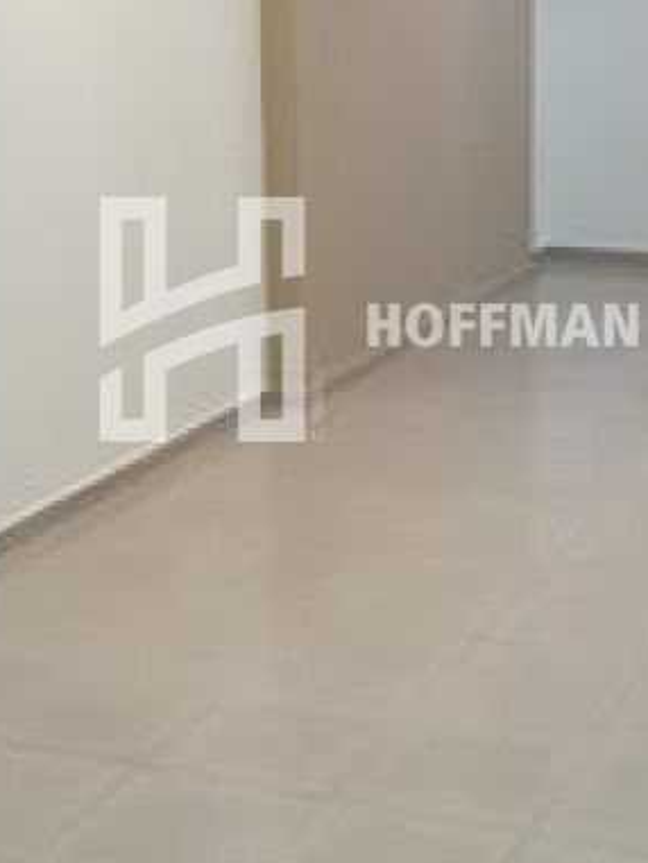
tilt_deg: -14.2
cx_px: 496
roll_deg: +0.7
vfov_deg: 26.6
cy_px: 319
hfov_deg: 20.0
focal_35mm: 73
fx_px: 1821
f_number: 2.2
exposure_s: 1/30
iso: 50
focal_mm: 4.15
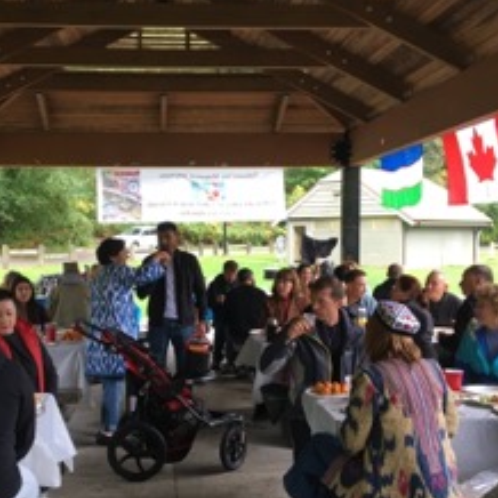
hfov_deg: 35.9
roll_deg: +0.4
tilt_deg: -2.5
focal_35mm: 47
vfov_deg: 36.0
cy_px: 279
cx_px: 196
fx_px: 765
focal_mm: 4.15
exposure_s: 1/40
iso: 25
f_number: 2.2
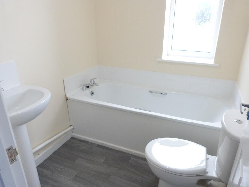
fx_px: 180
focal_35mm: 25
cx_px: 124
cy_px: 94
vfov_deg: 54.9
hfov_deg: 69.4
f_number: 2.8
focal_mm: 4.5
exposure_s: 1/60
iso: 320
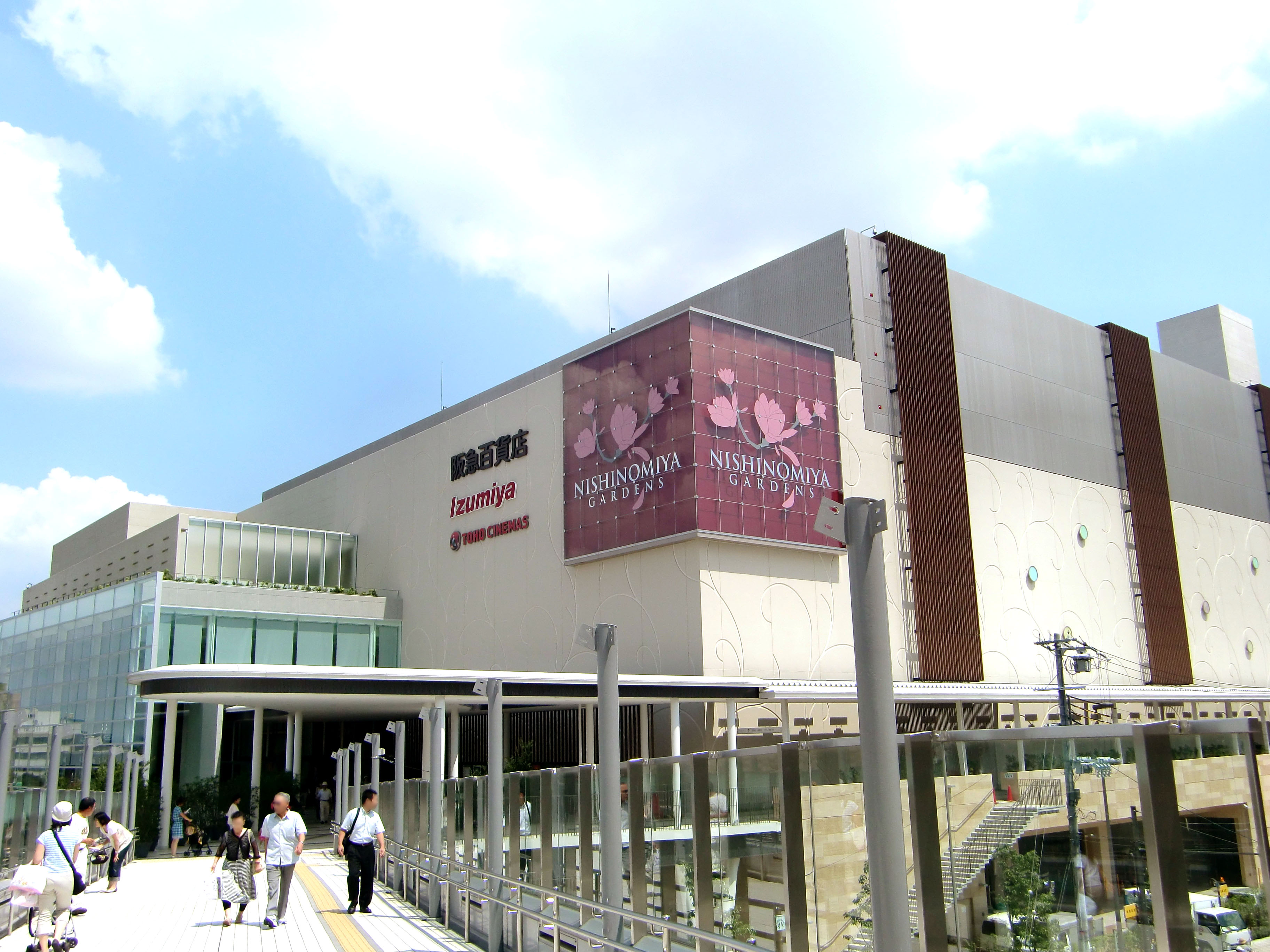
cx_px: 635
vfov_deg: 42.9
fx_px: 1211
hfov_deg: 55.4
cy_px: 476
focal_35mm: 33
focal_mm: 5.8
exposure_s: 1/320
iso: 64
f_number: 7.2
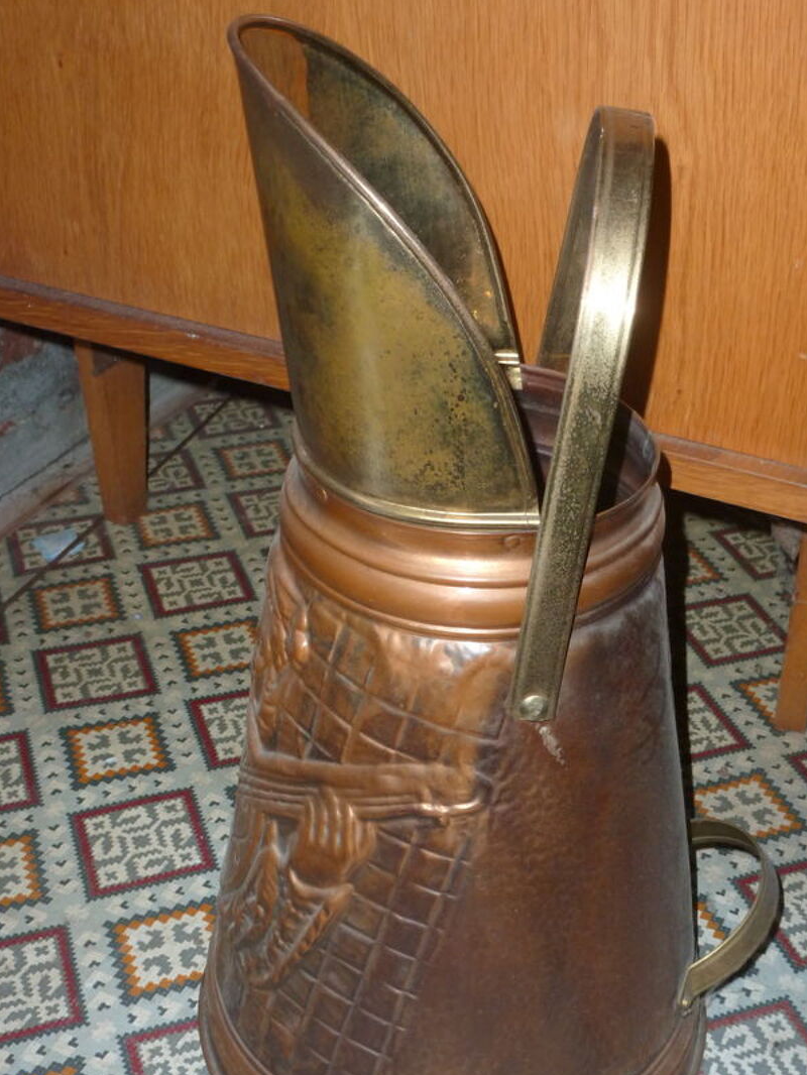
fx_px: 1398
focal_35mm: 45
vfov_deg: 42.0
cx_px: 454
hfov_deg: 32.2
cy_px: 614
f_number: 3.7
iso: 200
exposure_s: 1/60
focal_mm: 6.4
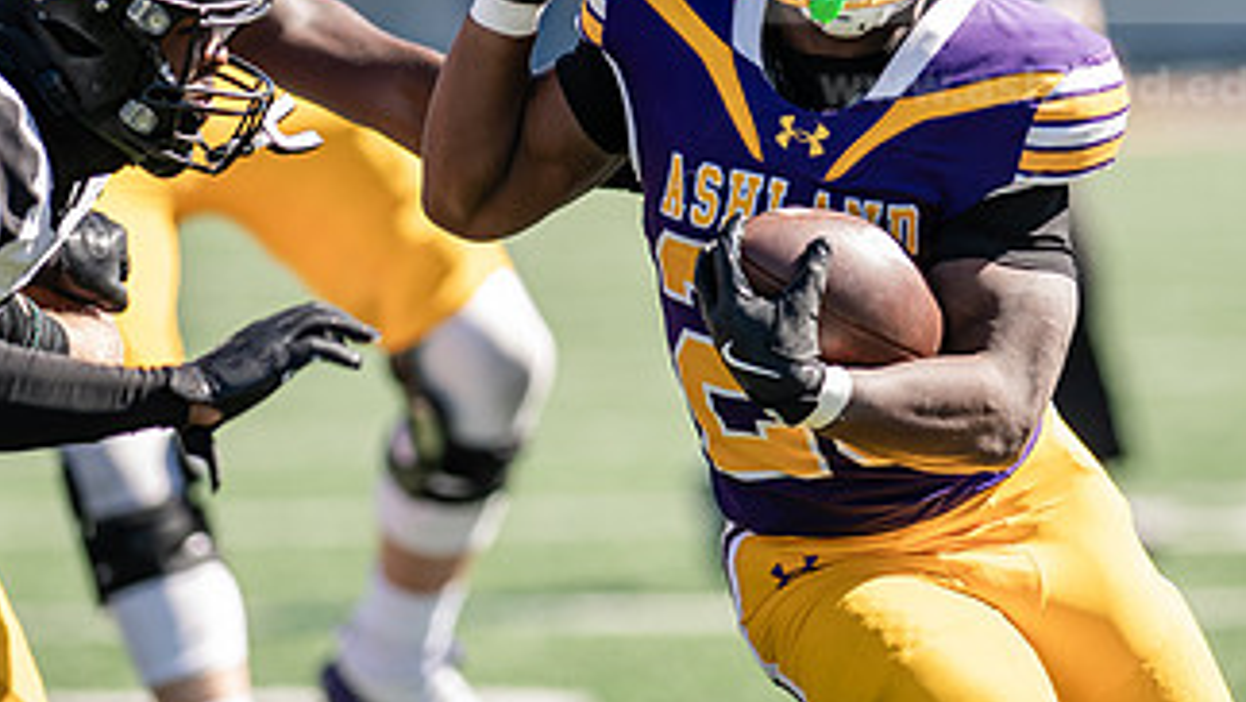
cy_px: 168
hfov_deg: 3.8
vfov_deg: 2.2
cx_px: 644
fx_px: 18642
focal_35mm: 564
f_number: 3.2
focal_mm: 300
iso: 200
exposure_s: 1/1000
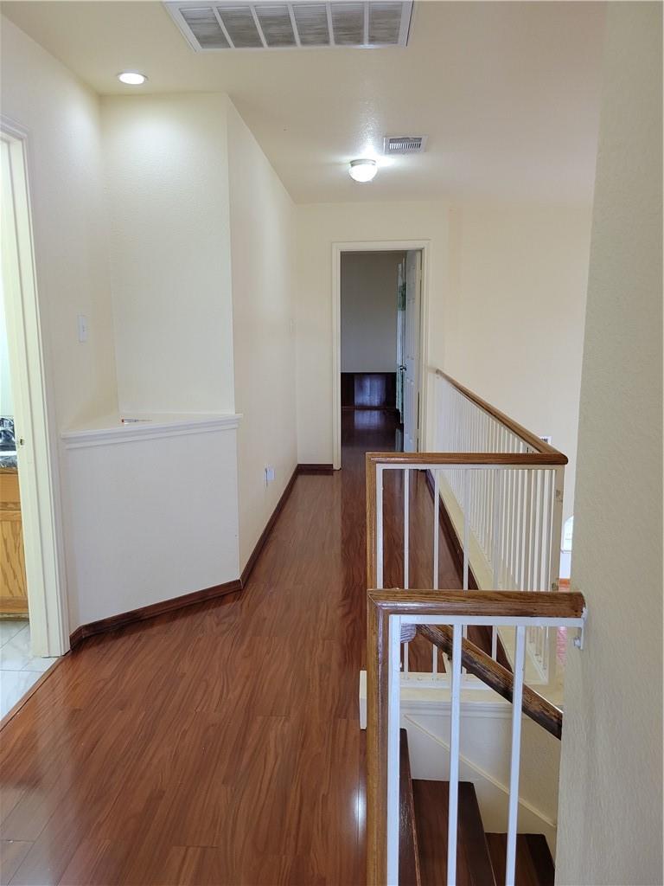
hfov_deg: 53.1
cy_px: 443
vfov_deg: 67.3
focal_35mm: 26
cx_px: 332
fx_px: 665
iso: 250
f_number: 1.8
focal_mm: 5.4
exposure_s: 1/120
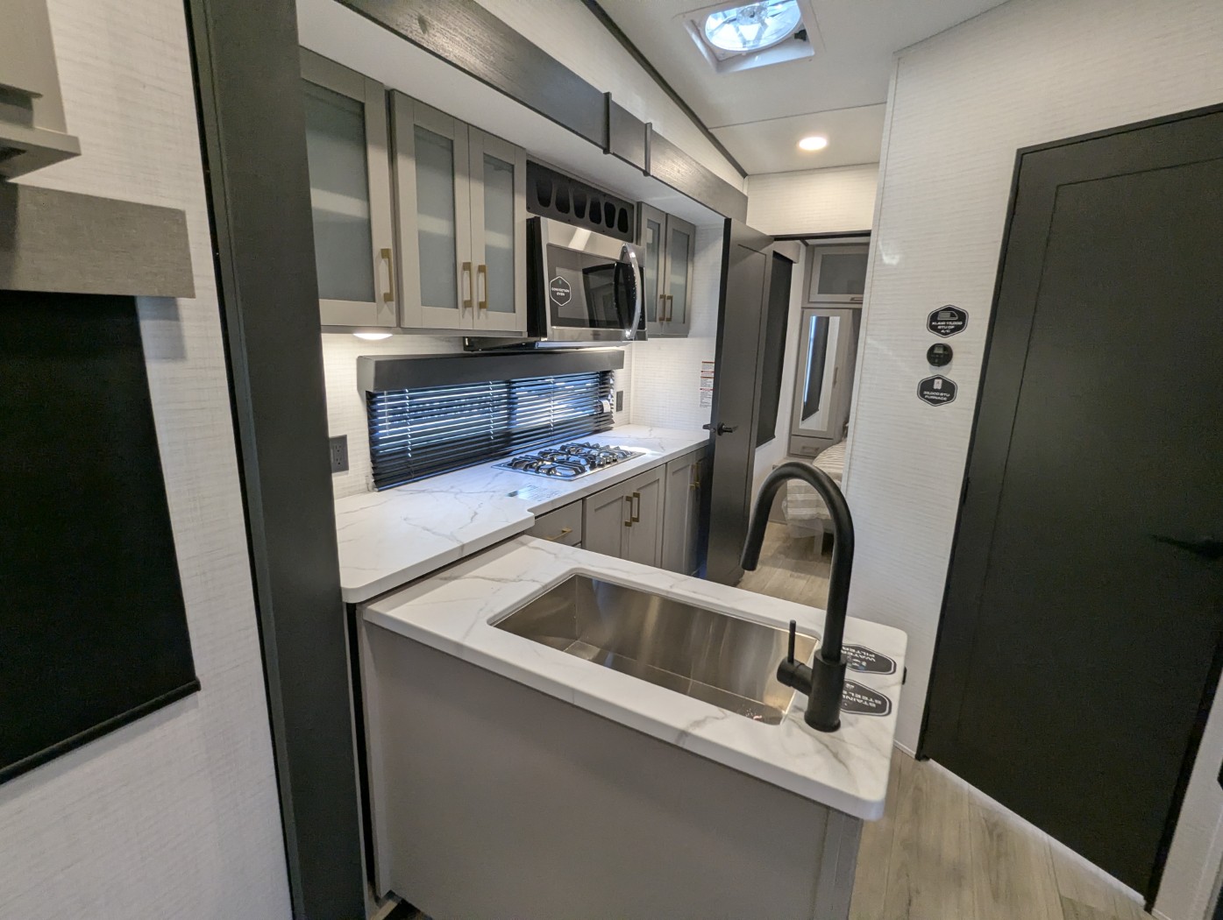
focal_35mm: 16
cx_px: 612
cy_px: 460
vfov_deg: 78.2
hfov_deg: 94.4
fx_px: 566
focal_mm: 2.35
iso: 151
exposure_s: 1/102
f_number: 2.2
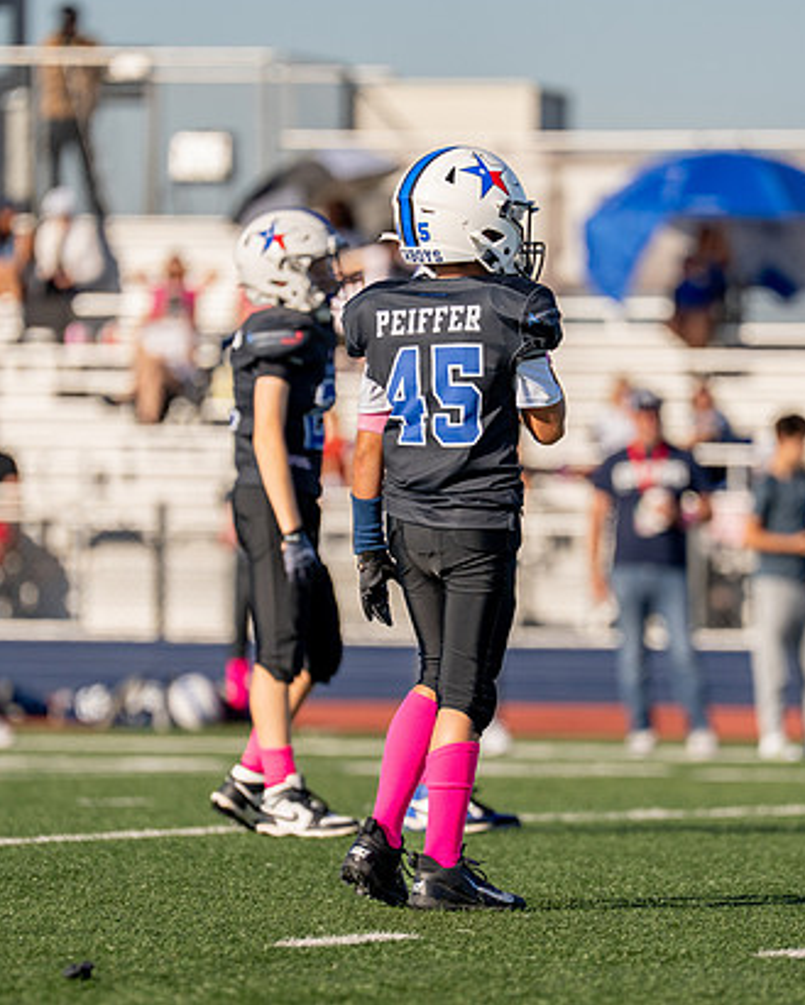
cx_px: 457
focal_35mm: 377
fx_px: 11223
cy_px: 522
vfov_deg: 5.1
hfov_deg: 4.1
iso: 250
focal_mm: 200
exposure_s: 1/5000
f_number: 2.8
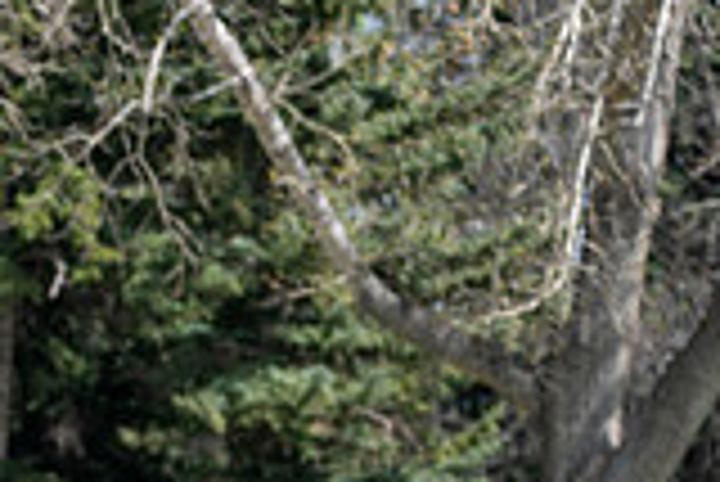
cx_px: -540
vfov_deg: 2.1
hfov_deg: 3.2
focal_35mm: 647
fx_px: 12951
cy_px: 845
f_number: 5.6
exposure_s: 1/400
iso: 100
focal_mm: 179
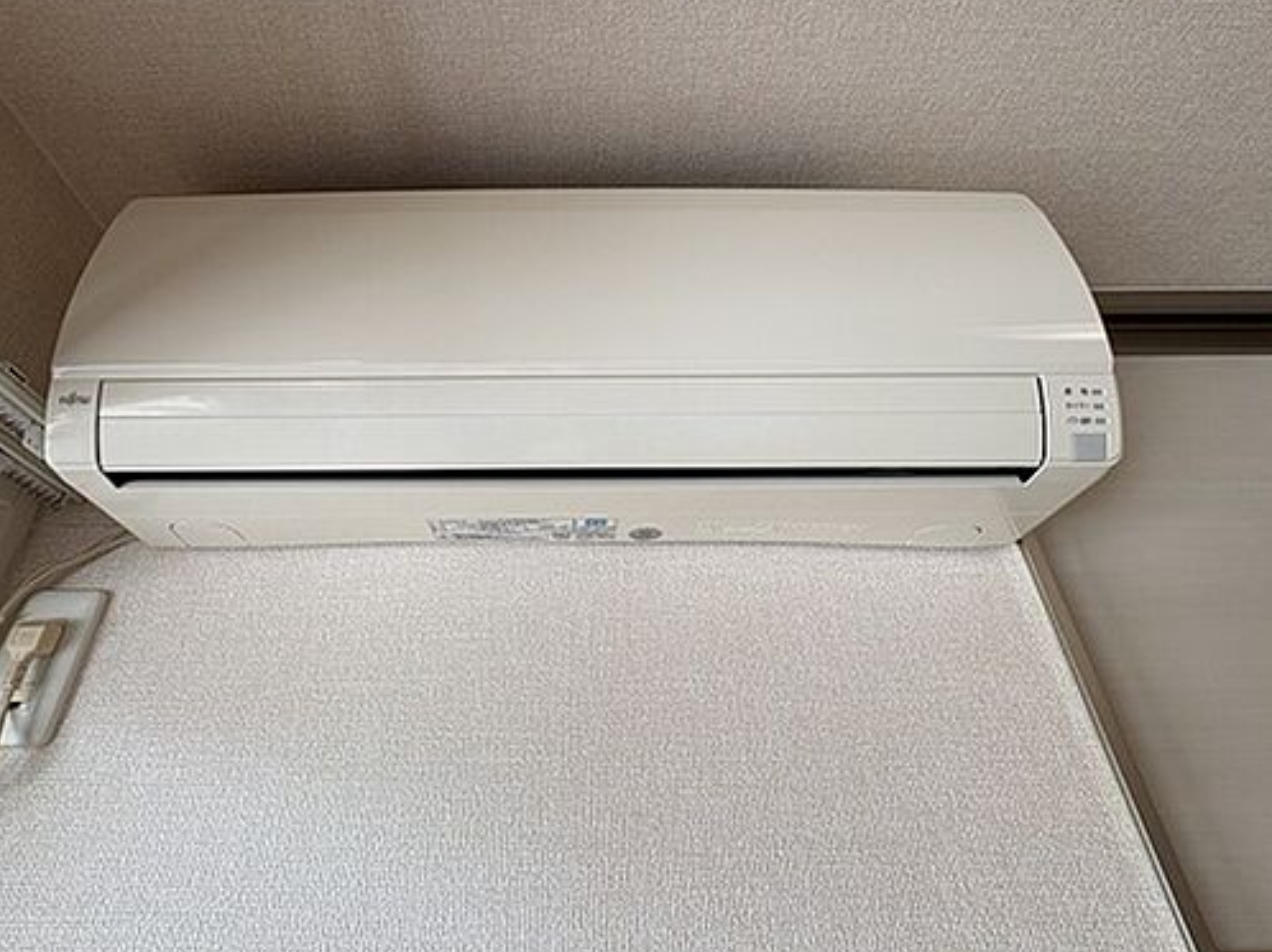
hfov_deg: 87.5
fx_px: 661
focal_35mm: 18
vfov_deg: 70.7
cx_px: 567
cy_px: 375
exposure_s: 1/120
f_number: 2.2
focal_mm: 2.22
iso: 64
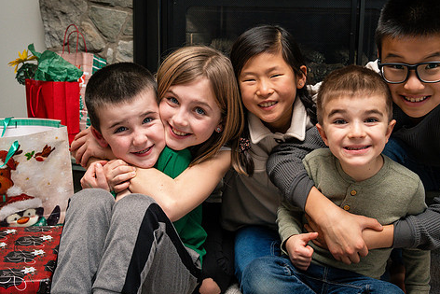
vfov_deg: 27.5
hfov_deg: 40.2
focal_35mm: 49
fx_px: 599
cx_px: 250
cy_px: 141
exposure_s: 1/250
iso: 800
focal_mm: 37
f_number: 5.6
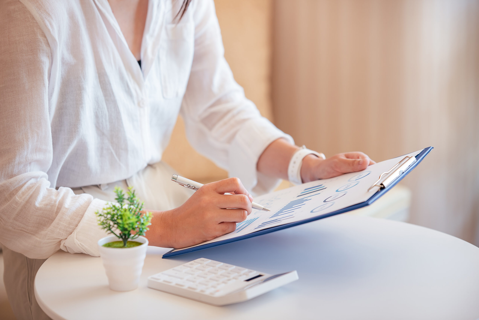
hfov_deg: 15.2
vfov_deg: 10.2
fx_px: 1797
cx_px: 240
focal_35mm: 135
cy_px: 160
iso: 200
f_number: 2.8
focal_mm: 135
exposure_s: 1/200
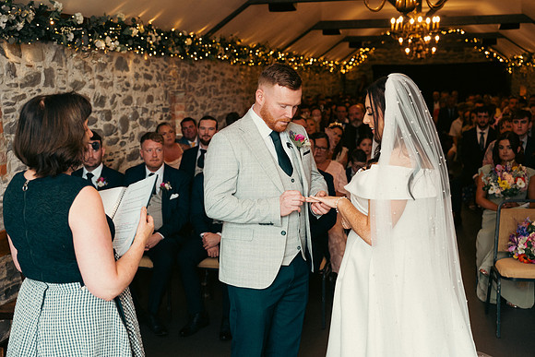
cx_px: 268
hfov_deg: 43.6
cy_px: 178
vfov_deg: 29.9
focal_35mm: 45
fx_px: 669
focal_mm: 45
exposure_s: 1/160
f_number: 3.5
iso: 1000
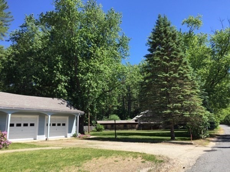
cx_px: 115
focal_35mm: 29
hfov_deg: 61.7
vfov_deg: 48.2
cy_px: 86
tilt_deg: +8.8
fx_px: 193
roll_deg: +0.4
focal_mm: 4.15
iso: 32
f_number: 2.2
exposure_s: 1/989
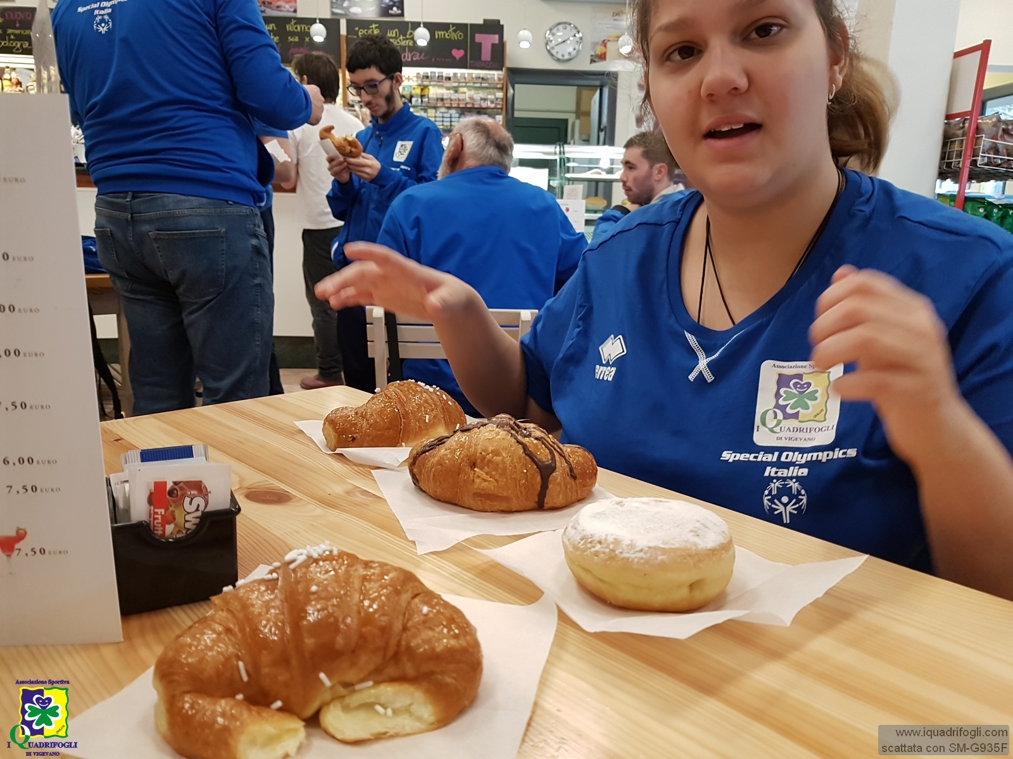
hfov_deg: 67.3
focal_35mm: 26
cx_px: 506
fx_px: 761
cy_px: 380
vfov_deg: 53.1
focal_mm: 4.2
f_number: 1.7
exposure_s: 1/50
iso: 200
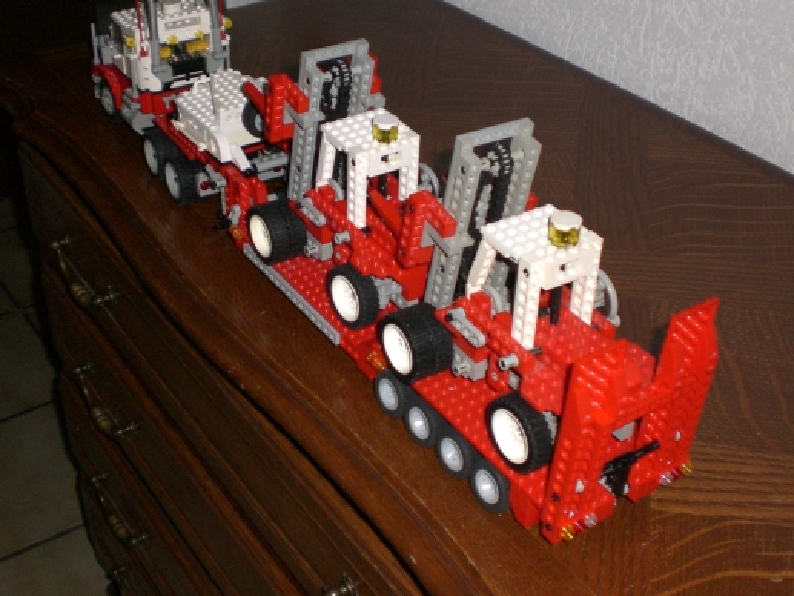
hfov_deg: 40.4
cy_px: 267
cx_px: 373
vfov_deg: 30.9
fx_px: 1078
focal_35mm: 47
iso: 200
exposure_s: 1/60
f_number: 3.1
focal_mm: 6.3
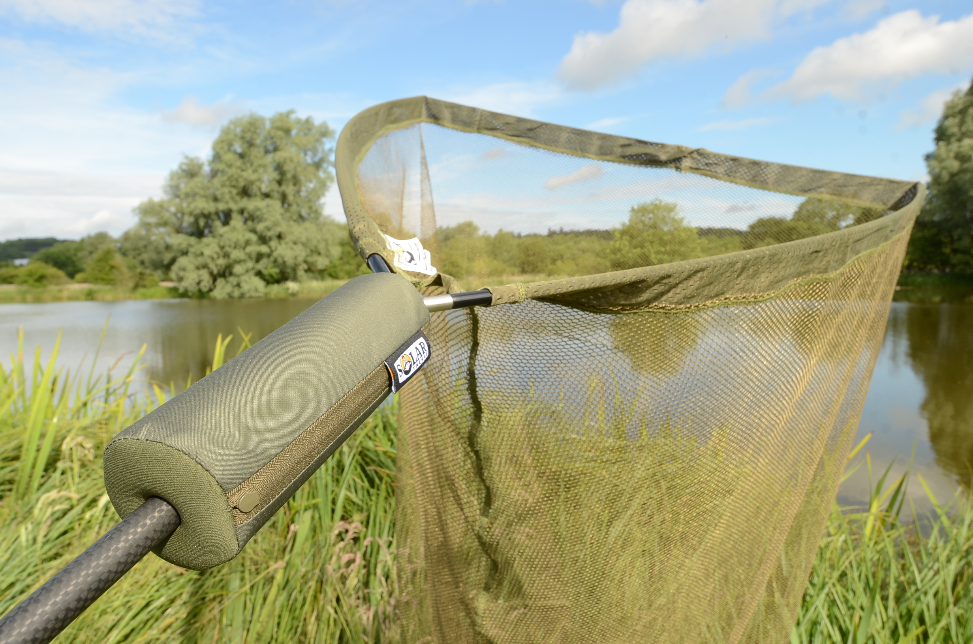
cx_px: 486
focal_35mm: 26
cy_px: 322
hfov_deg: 70.5
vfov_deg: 50.2
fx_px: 688
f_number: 13
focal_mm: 17
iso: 160
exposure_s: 1/125
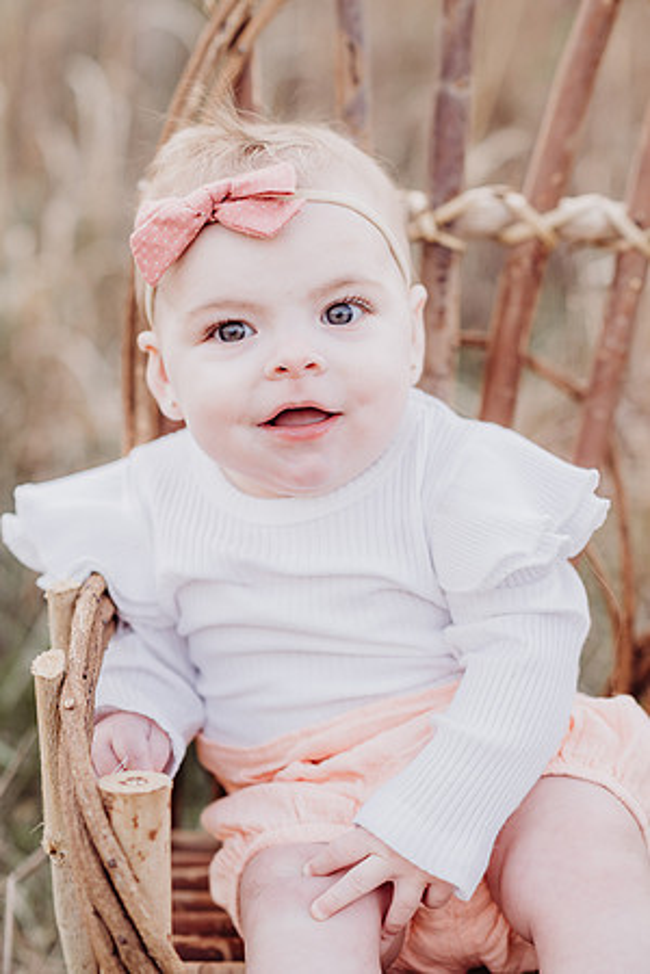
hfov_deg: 16.1
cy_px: 487
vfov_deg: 23.9
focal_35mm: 85
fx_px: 2302
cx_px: 325
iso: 320
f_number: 2.5
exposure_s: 1/320
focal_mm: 85
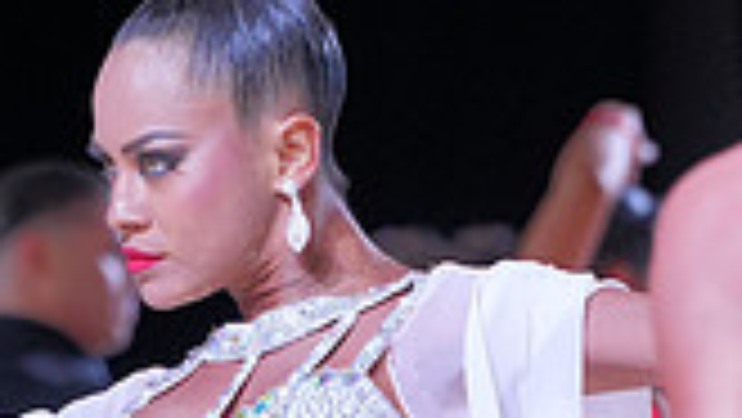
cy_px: 832
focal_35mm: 637
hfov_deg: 3.4
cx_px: 173
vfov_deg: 1.9
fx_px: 12539
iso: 2500
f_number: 5.6
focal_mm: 173
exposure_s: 1/400
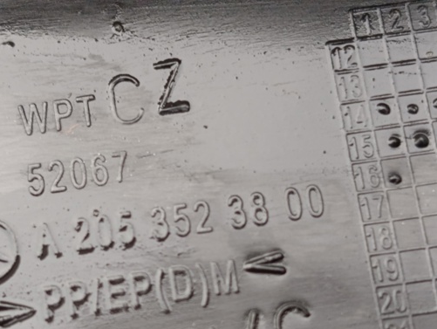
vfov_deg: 12.7
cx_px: 165
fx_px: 1479
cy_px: 208
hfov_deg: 16.8
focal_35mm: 117
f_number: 1.7
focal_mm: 6.11
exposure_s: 1/99.9
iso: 640
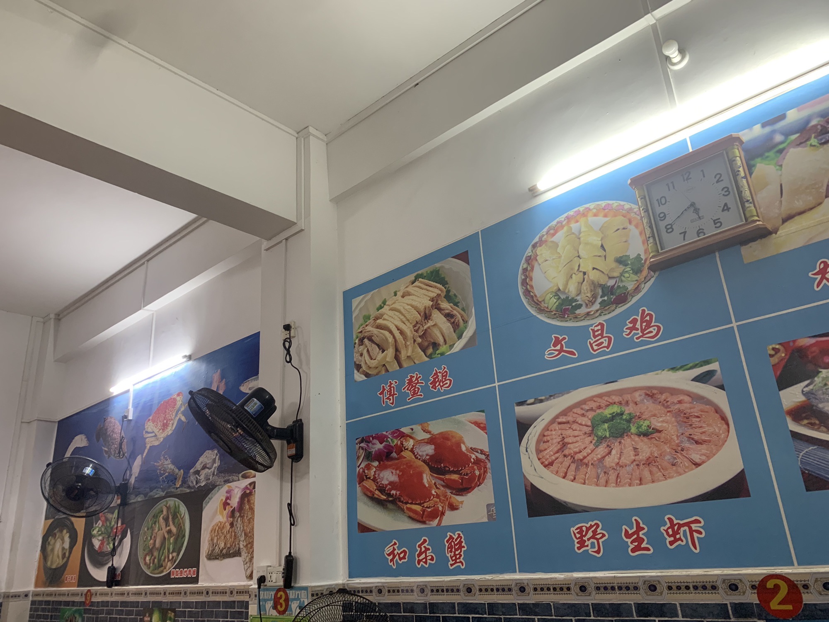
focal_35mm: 26
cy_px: 311
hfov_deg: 67.3
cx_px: 414
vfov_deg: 53.1
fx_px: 623
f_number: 1.8
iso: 100
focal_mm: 4.25
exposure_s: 1/61
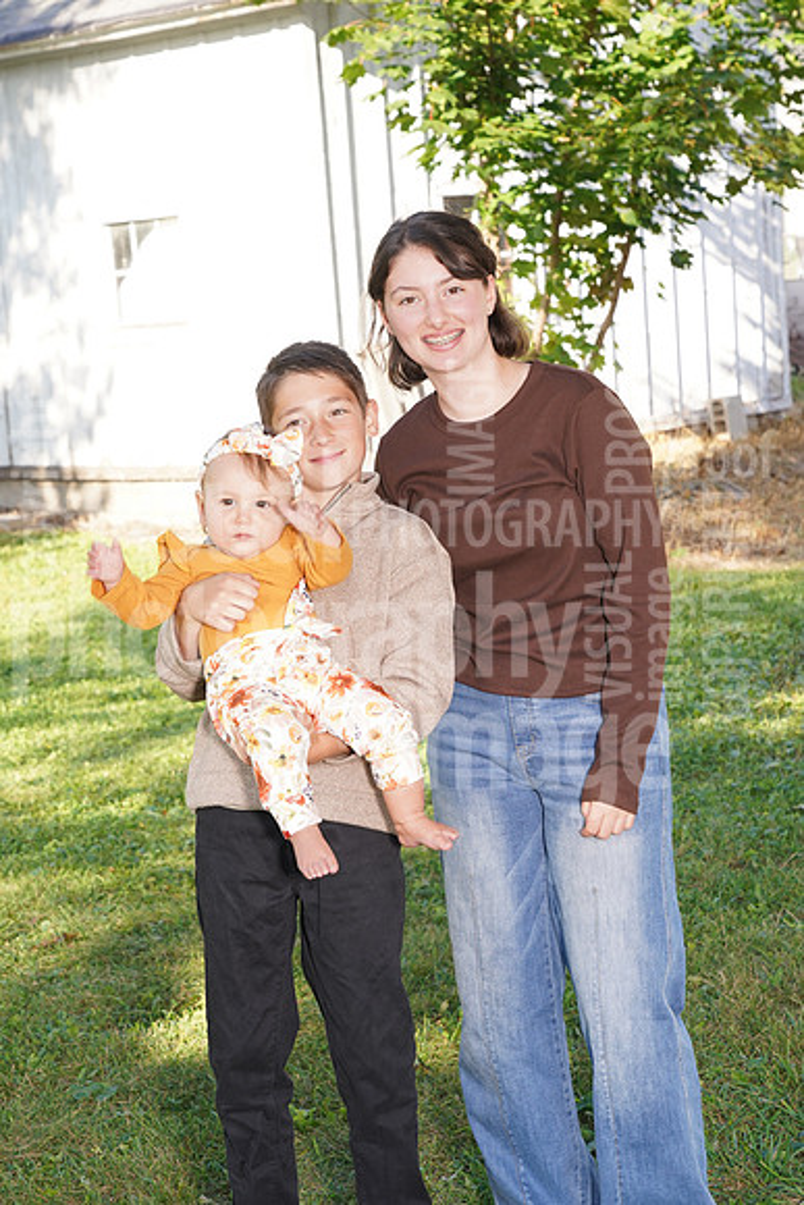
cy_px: 602
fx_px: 2410
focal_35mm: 72
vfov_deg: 28.1
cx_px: 402
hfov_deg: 18.9
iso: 250
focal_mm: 72
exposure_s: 1/80
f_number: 8
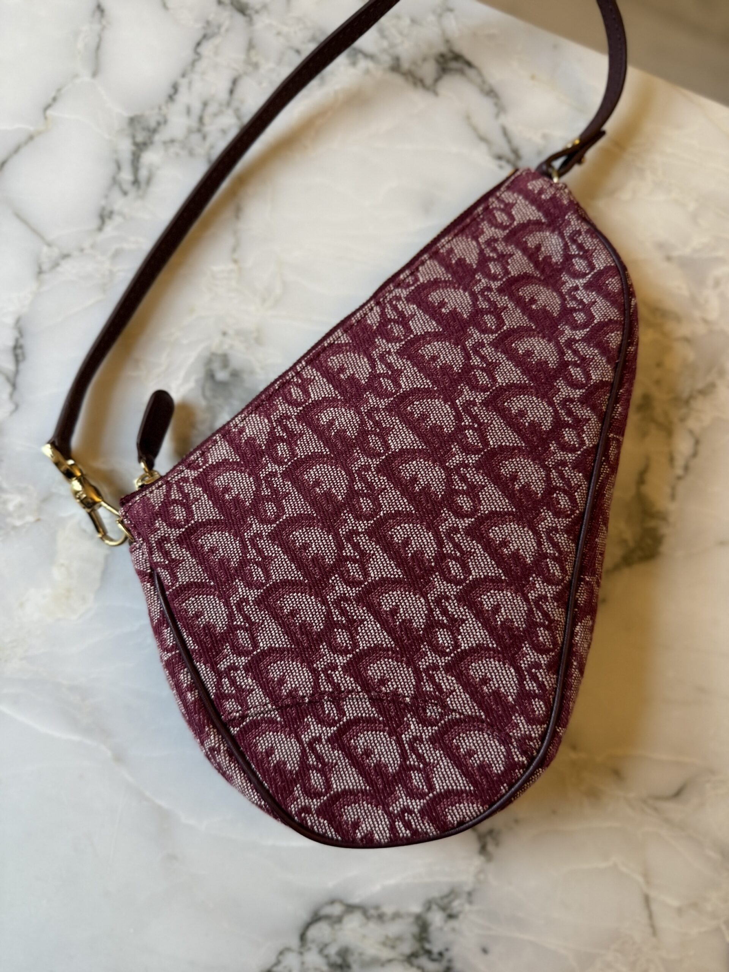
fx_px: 674
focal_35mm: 24
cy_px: 486
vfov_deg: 71.6
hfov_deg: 56.8
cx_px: 364
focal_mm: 6.76
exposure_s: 1/50
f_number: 1.78
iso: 200
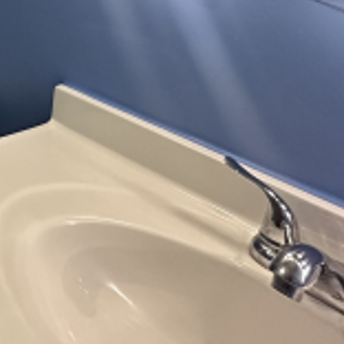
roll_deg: -2.4
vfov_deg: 26.0
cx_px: -228
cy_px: -135
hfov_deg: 22.9
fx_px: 596
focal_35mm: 53
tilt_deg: -3.3
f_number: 2.2
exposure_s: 1/60
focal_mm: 2.22
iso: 250
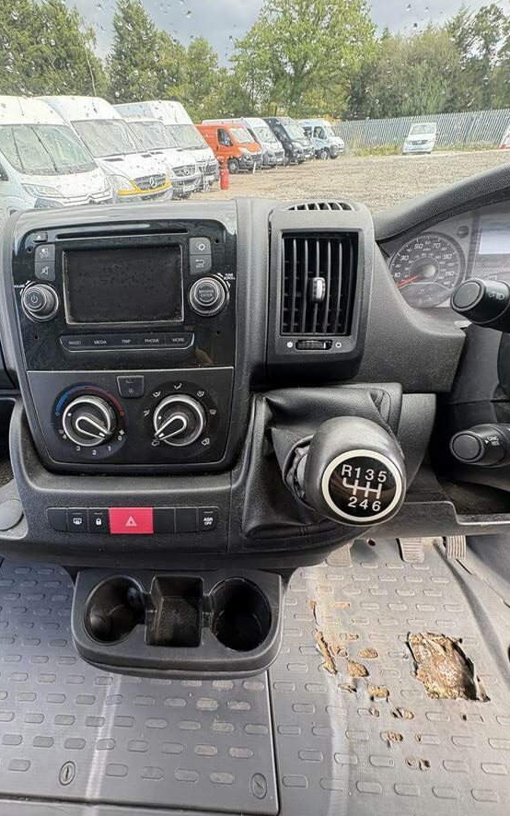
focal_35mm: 15
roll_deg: -1.8
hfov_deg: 73.9
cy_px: 405
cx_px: 203
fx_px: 333
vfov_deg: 101.5
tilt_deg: -36.4
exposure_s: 1/100
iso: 125
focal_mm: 2.22
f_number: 2.2
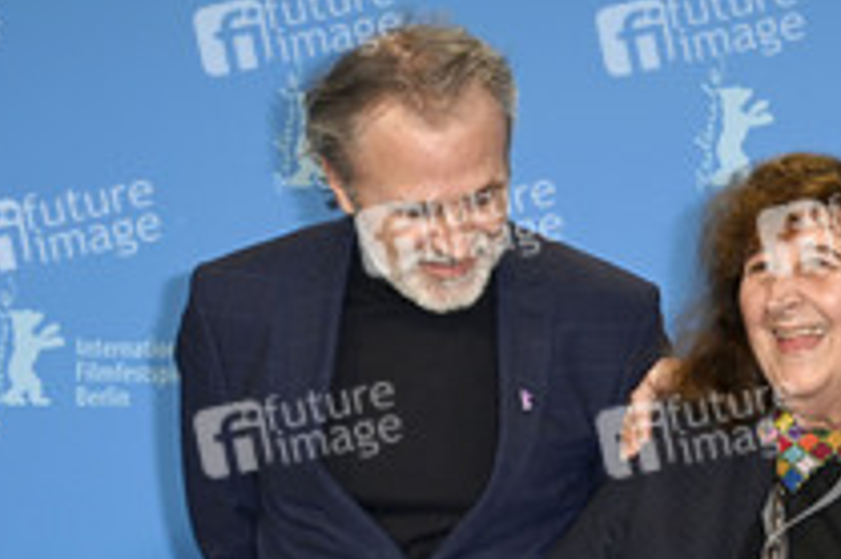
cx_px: 754
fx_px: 3128
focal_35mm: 134
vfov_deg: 10.2
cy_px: 531
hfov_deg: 15.1
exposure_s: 1/160
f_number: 5
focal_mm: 62
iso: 800
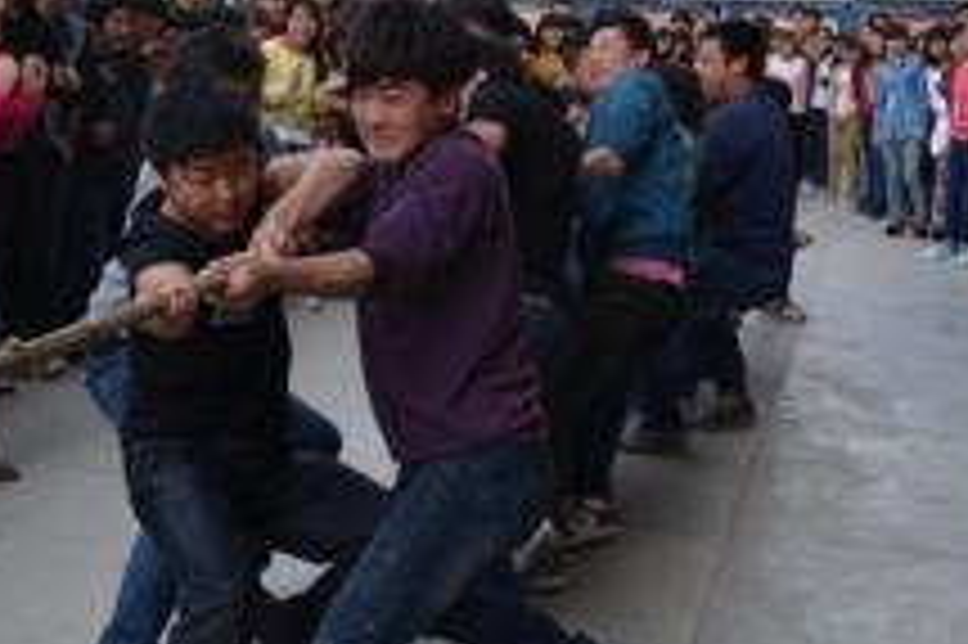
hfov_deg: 27.0
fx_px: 2015
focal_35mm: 75
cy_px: 340
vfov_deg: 18.2
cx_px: 446
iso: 200
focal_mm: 24
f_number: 6.3
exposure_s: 1/160
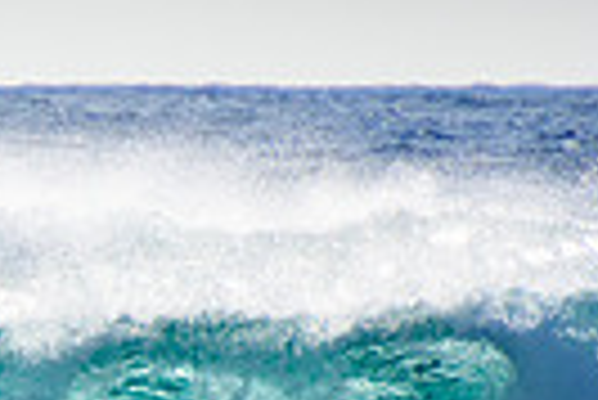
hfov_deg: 0.8
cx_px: -562
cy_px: 465
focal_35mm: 2617
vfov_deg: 0.5
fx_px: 43518
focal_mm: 400
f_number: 5.6
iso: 250
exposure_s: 1/2000
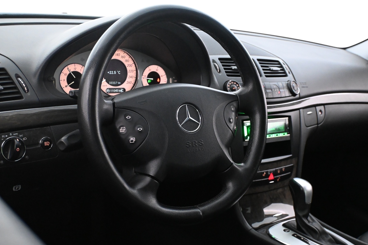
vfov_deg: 32.2
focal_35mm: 42
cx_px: 197
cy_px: 131
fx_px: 425
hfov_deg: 46.8
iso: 6400
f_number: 4.2
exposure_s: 1/40
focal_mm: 25
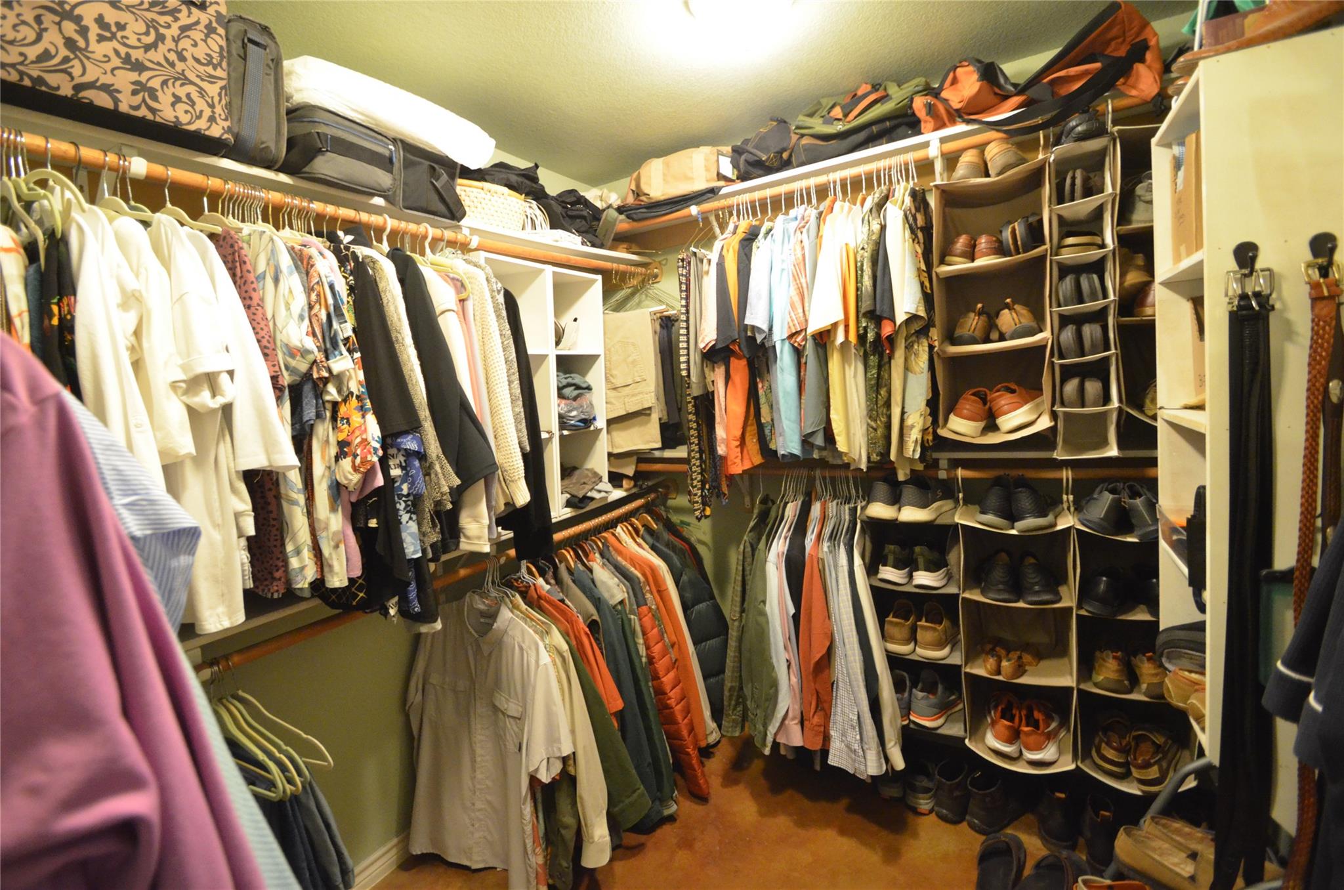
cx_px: 672
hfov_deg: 100.5
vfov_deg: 77.1
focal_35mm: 15
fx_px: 559
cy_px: 445
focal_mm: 10
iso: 3200
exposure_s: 1/30
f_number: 3.5
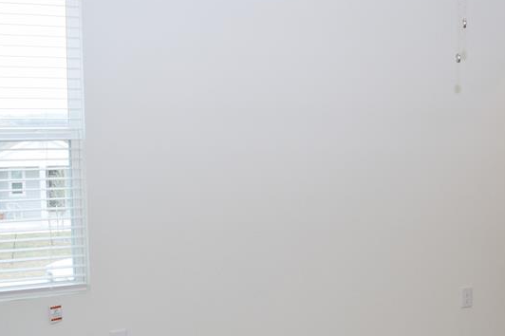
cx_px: 329
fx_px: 729
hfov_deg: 37.9
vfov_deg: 25.9
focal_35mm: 52
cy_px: 204
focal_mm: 18
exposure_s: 1/125
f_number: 5.6
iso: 400
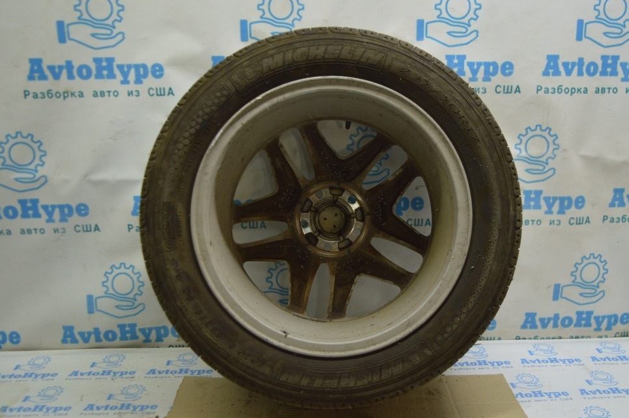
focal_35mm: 35
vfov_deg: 37.8
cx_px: 333
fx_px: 611
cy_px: 216
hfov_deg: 54.4
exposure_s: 1/60
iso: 400
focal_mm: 22
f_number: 3.8
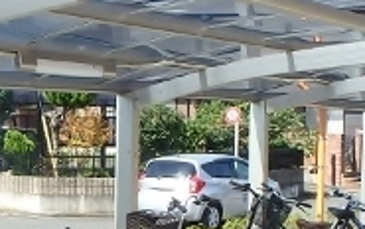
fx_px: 767
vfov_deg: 16.9
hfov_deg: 25.9
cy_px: 158
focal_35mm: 77
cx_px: 34
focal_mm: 3.7
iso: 125
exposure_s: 1/500
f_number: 3.5
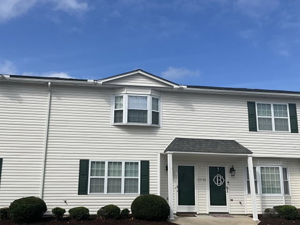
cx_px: 147
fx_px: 347
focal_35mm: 40
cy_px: 111
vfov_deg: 36.0
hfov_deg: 46.8
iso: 25
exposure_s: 1/3125
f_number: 1.8
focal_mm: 3
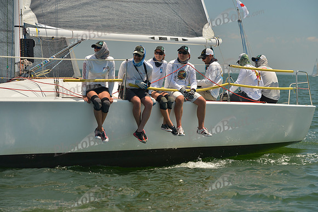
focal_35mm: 100
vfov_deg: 13.7
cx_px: 159
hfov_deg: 20.4
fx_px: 883
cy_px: 106
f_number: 5.6
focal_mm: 100
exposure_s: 1/640
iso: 200
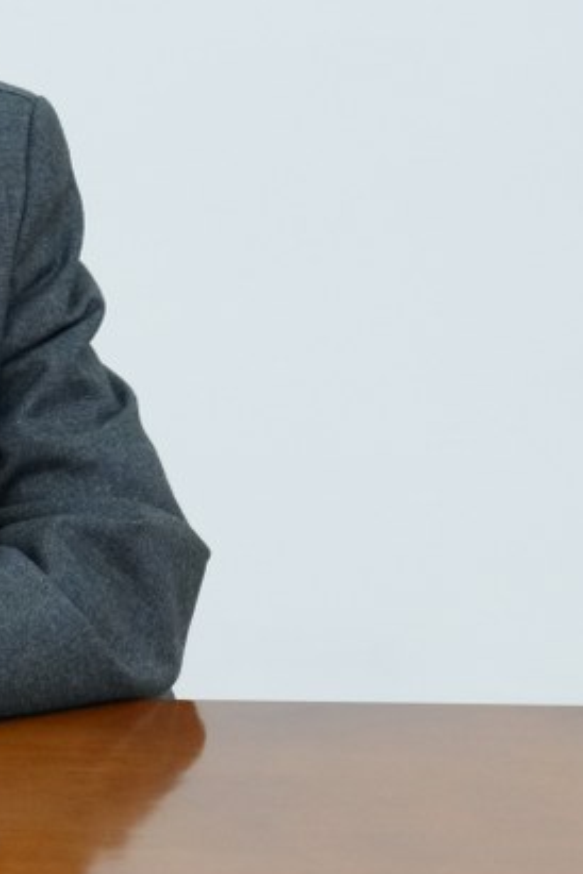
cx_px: -374
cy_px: 246
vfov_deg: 8.5
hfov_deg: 5.6
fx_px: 5878
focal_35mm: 242
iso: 2000
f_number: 5
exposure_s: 1/200
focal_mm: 65
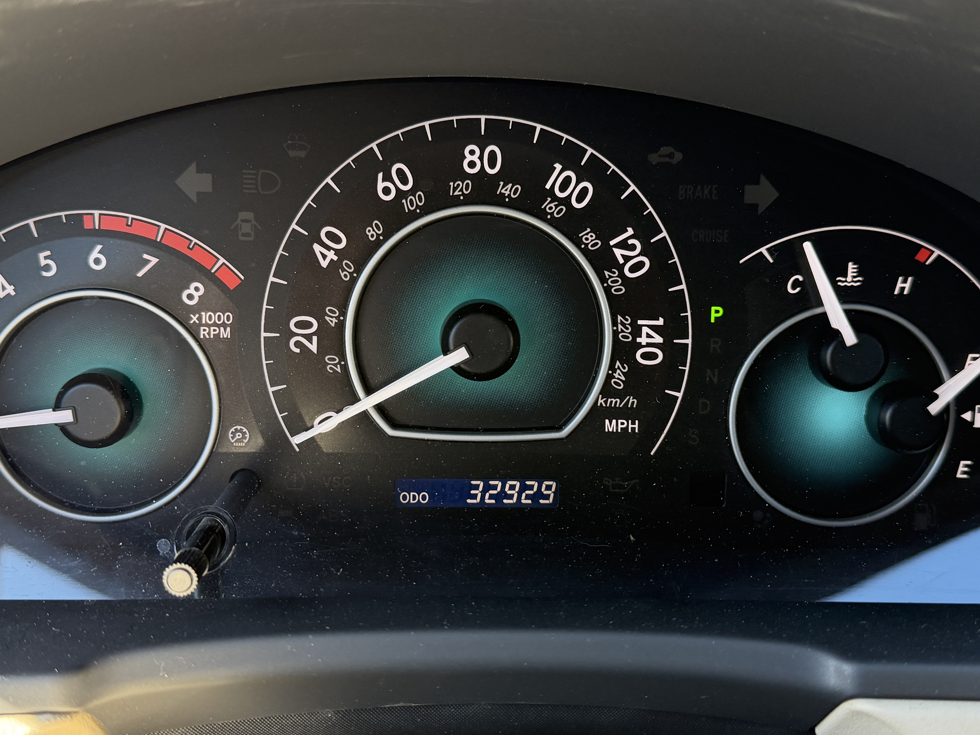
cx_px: 500
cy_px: 364
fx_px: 1076
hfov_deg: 49.0
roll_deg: -2.6
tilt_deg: -24.8
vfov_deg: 37.7
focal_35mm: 38
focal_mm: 6.76
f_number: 1.78
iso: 200
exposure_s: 1/120
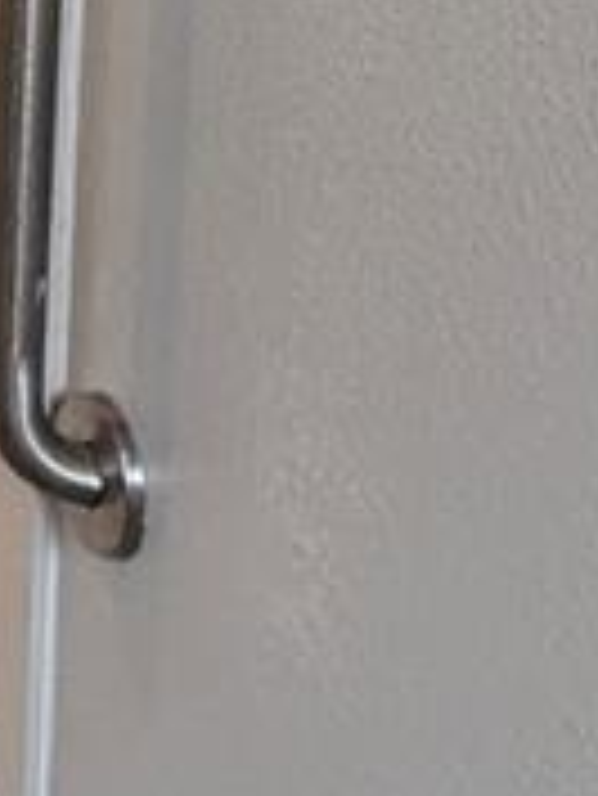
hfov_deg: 11.9
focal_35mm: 95
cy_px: -351
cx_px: -922
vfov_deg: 18.6
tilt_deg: -7.5
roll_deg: +0.5
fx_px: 2186
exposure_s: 1/120
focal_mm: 2.22
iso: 250
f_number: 2.2
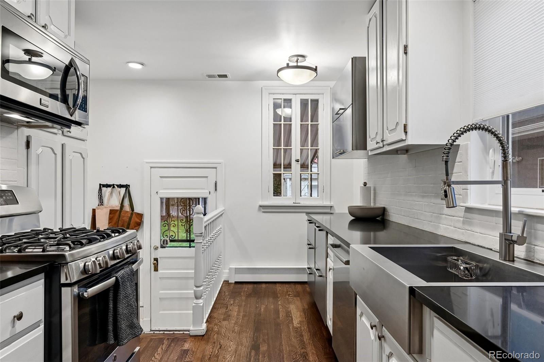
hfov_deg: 77.3
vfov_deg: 56.1
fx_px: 340
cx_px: 272
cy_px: 181
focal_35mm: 22
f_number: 10
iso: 400
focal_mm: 22.5
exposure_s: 1/13
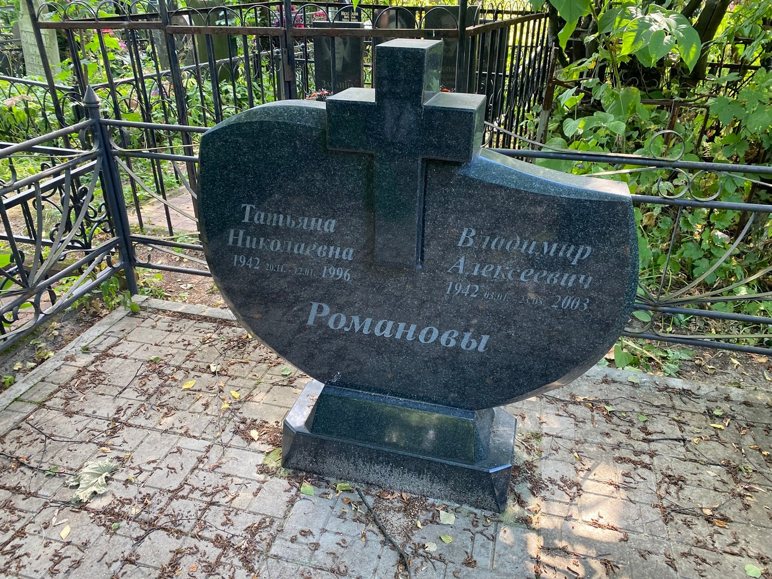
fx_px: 580
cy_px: 290
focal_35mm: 26
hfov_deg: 67.3
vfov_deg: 53.1
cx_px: 386
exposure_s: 1/121
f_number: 1.8
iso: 100
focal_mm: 4.25
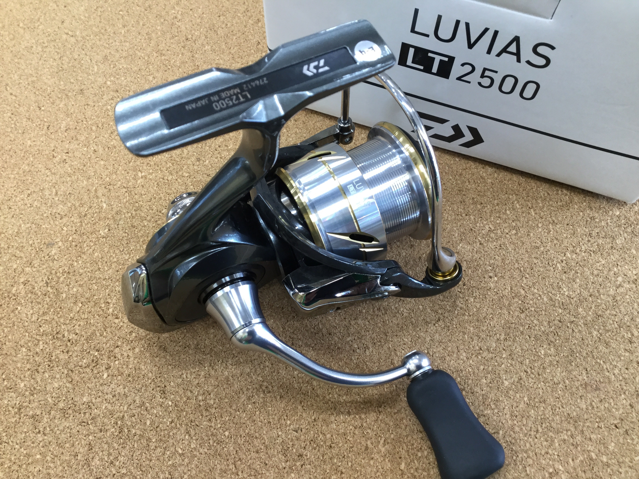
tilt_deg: -65.8
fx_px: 572
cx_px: 320
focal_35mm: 31
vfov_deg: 45.4
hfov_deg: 58.4
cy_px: 240
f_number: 2.4
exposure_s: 1/30
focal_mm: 3.3
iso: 64
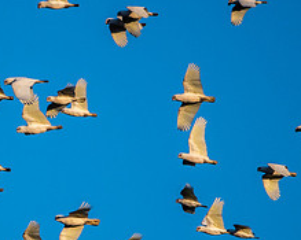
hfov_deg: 1.3
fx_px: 13277
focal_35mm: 1491
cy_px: 173
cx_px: 5
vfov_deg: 1.0
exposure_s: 1/3200
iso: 800
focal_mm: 400
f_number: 5.6
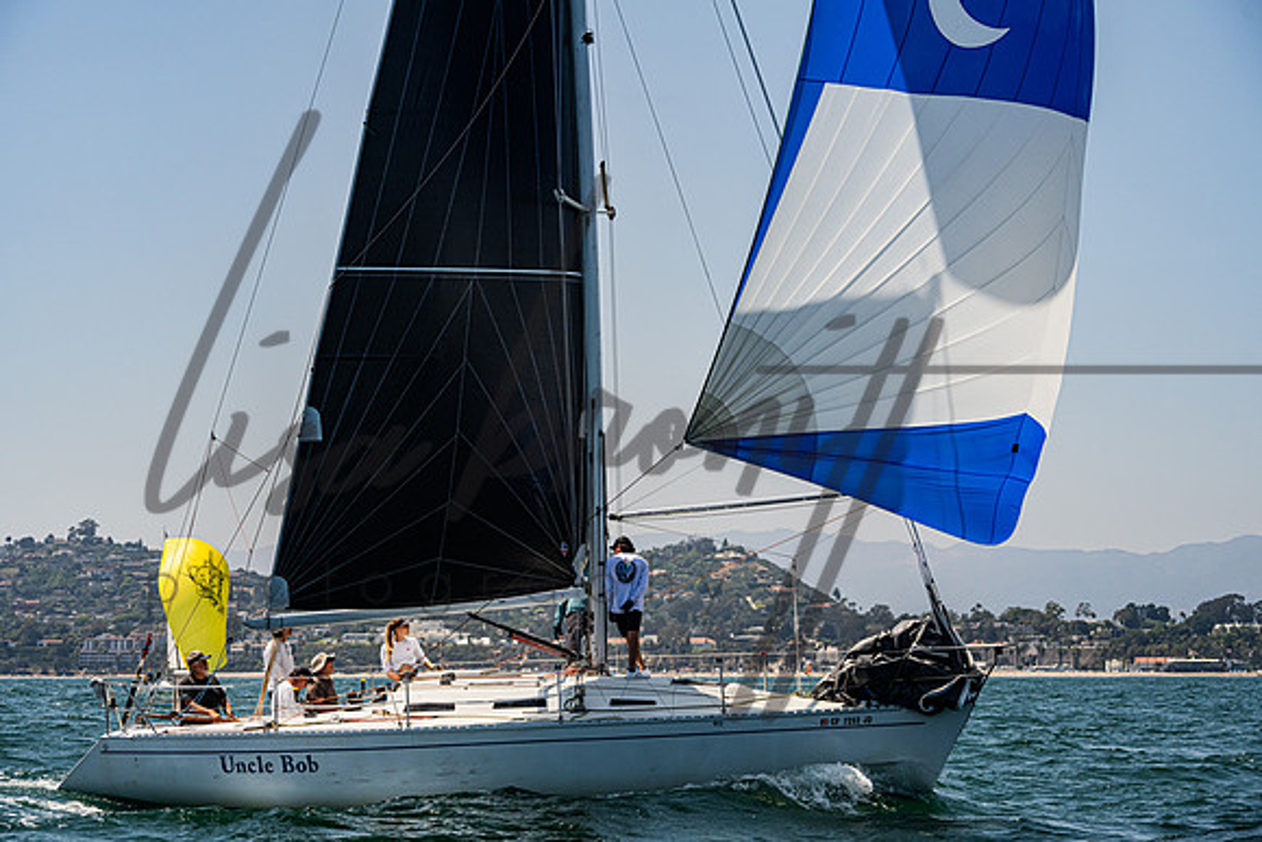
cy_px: 421
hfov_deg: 22.3
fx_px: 3201
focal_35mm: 91
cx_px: 622
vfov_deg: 15.0
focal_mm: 89
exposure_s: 1/4000
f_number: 8
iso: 500
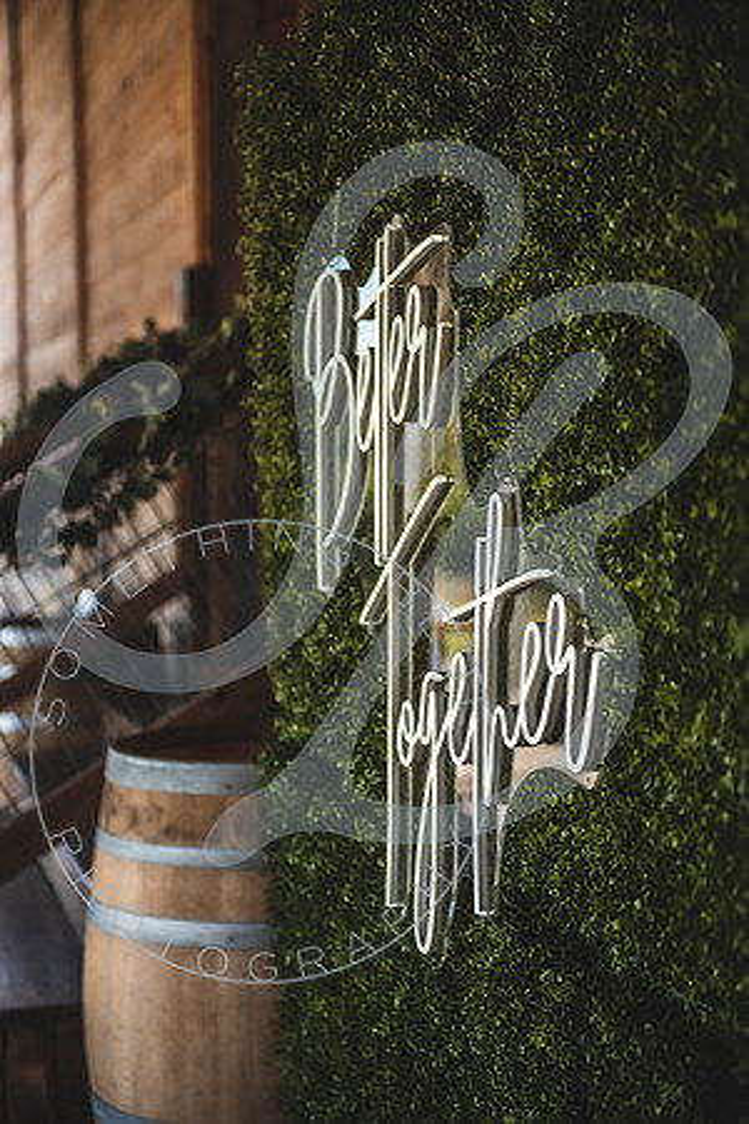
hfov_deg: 19.5
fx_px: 2184
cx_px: 374
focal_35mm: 70
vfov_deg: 28.8
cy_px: 562
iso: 200
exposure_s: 1/1000
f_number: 2.8
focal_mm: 70
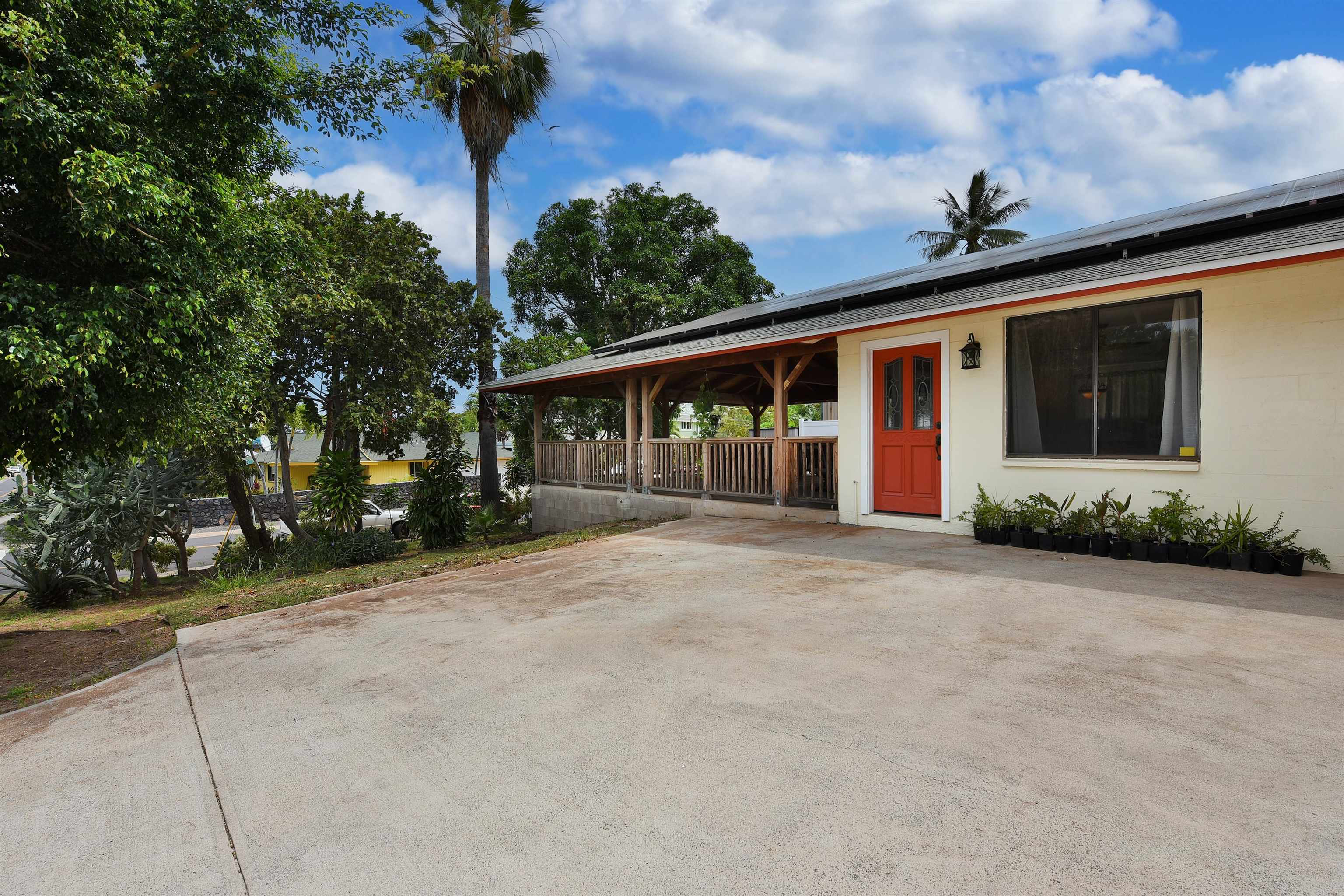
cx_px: 672
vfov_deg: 73.7
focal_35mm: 16
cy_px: 448
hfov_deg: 96.7
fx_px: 597
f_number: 16
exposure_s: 1/160
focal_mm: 16
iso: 500
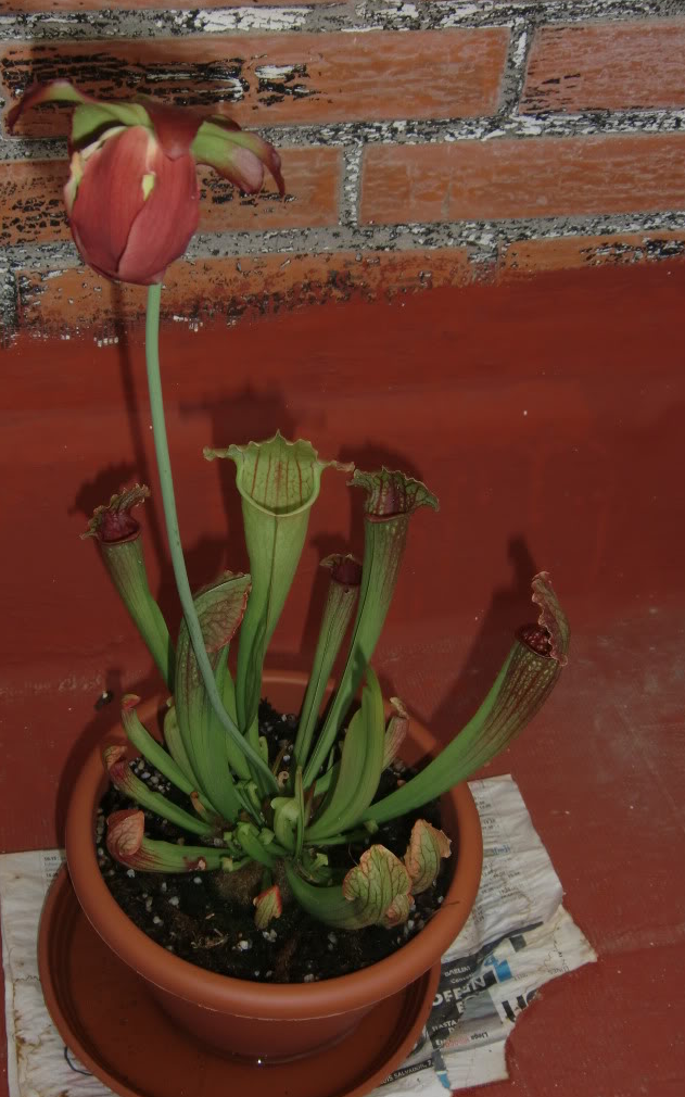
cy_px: 548
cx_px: 284
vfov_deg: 46.2
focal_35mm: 43
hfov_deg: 29.8
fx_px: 1285
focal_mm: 7.1
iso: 64
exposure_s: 1/320
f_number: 8.8
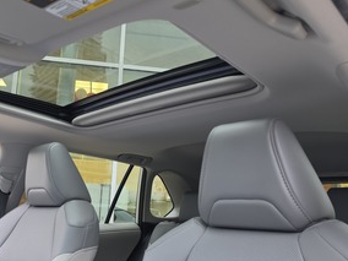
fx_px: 342
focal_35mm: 34
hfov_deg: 53.3
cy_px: 165
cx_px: 129
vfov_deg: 41.5
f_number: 1.4
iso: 200
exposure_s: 1/120
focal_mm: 6.5
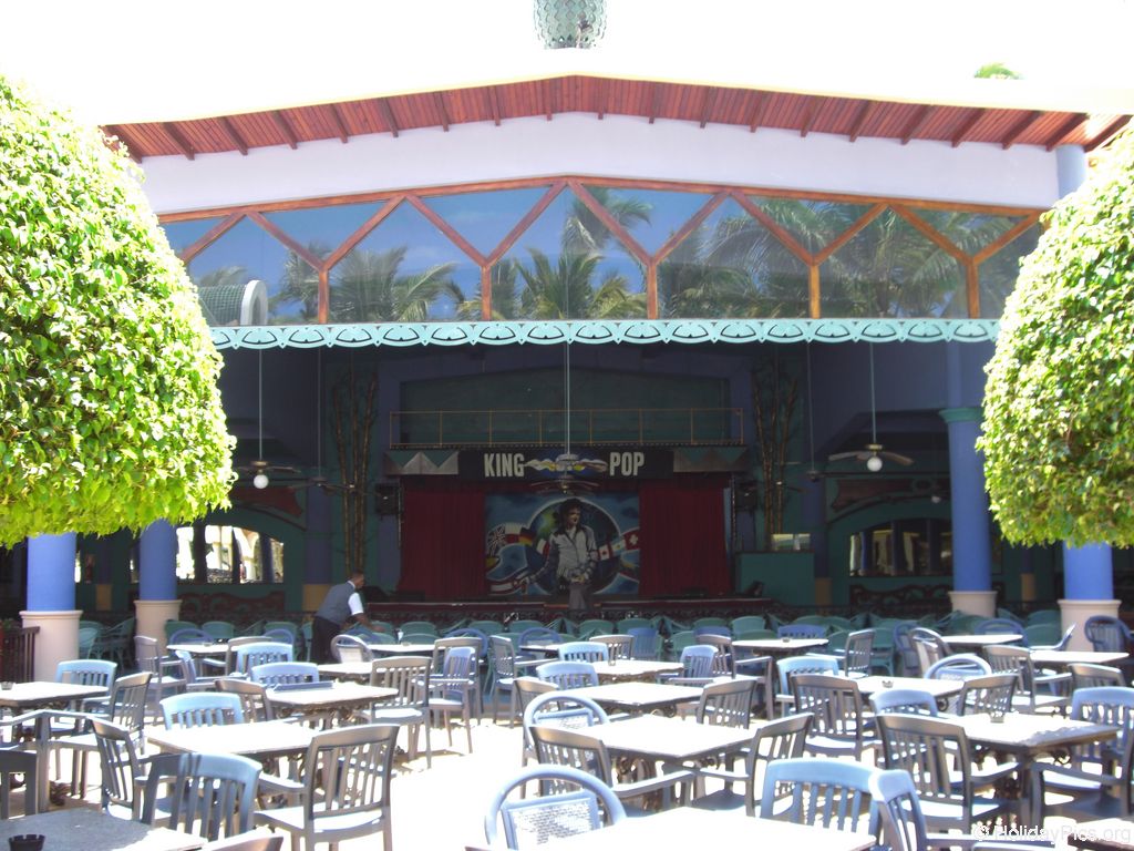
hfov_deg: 49.0
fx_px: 1245
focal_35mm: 38
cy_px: 426
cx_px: 567
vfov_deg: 37.7
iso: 64
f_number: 2.7
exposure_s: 1/125
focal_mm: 6.2
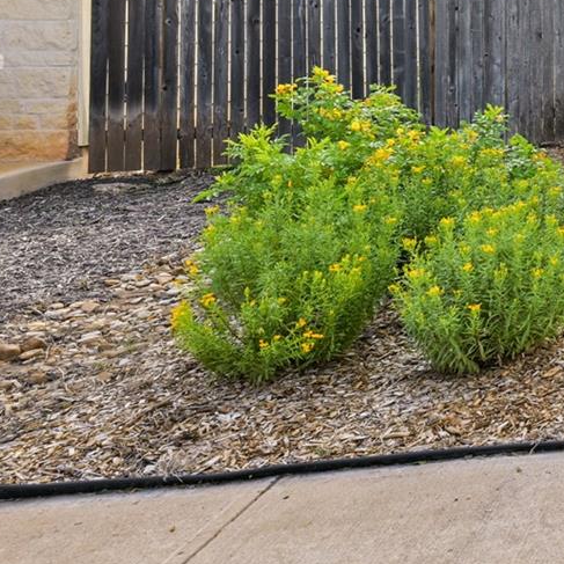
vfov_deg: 30.7
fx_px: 922
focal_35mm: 50
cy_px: -42
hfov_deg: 21.6
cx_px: 1019
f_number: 8
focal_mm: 14
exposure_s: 1/800
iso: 400
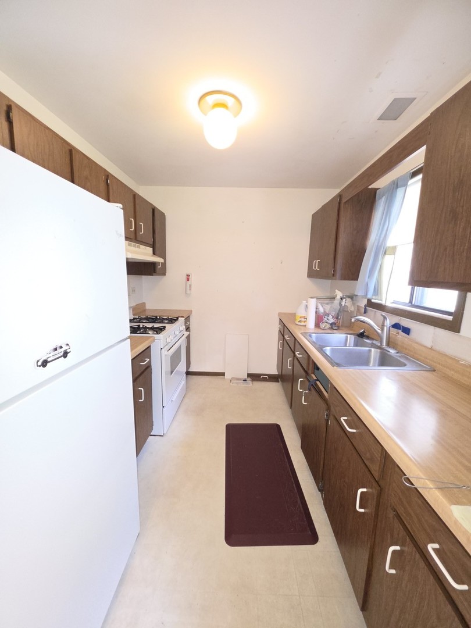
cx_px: 236
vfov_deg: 106.2
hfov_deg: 89.9
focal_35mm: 13
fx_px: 236
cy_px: 314
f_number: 1.9
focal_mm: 2.2
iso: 250
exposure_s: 1/40
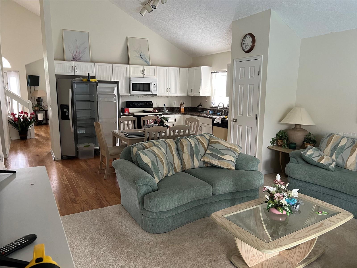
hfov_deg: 67.3
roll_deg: -0.3
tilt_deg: -10.1
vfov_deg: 53.1
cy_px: 134
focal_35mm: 26
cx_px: 178
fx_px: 268
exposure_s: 1/60
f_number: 1.5
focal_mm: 5.7
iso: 320
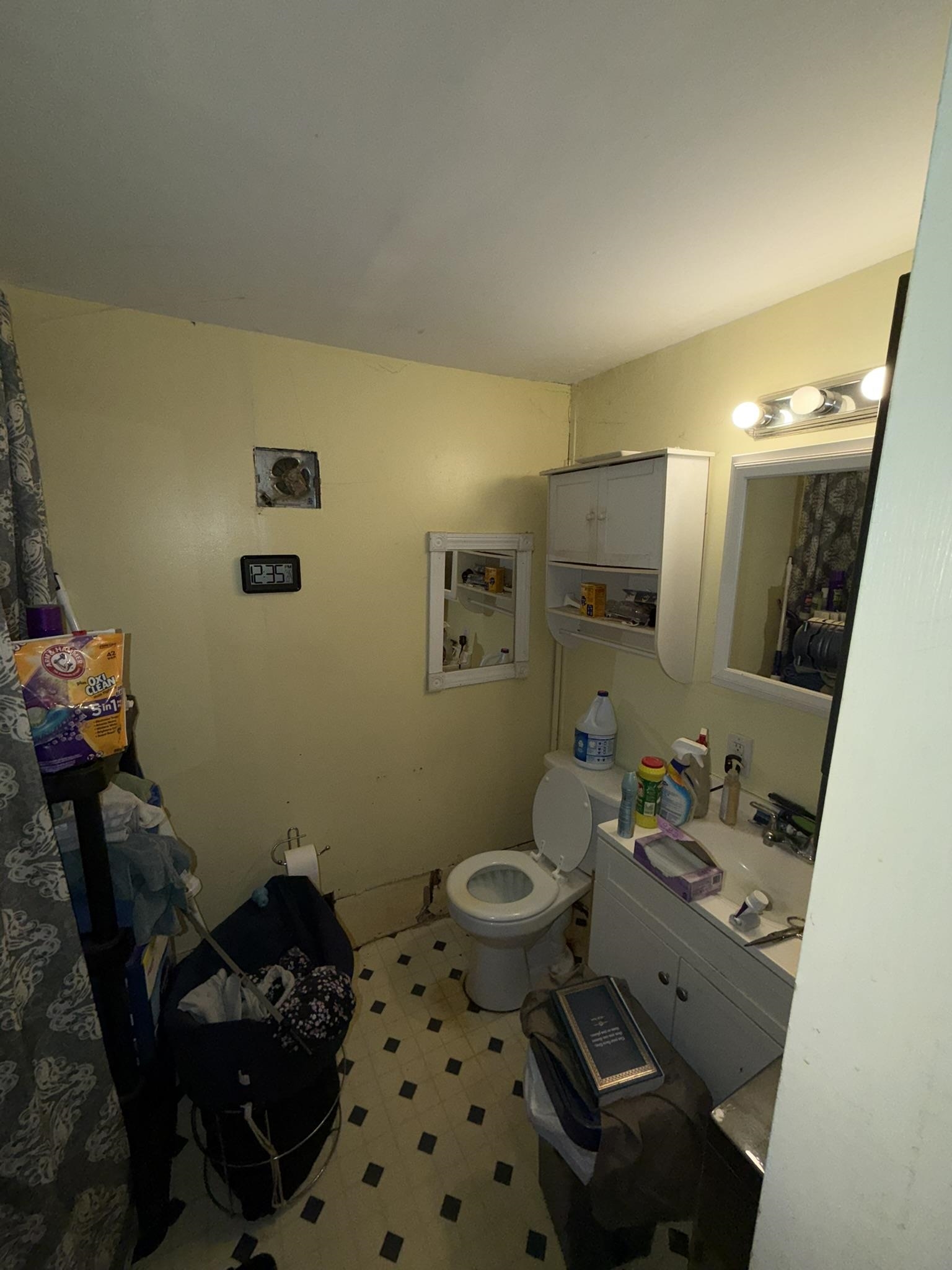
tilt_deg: -11.5
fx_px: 513
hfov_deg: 85.7
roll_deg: -0.5
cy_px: 635
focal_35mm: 14
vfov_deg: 102.1
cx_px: 476
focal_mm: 2.22
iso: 50
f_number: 2.2
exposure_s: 1/78
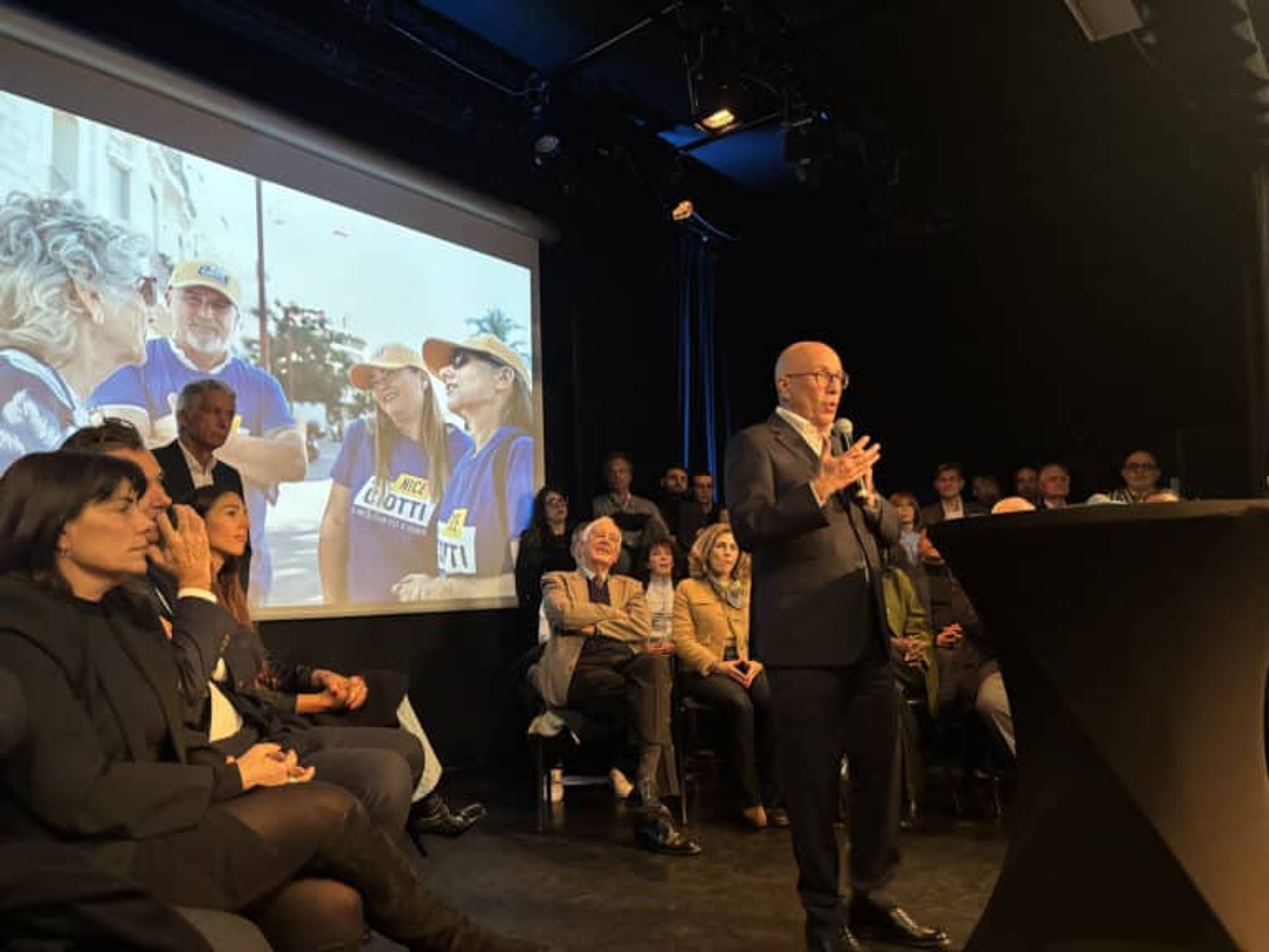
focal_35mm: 26
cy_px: 476
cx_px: 634
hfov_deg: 67.3
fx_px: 953
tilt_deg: +6.3
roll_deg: +1.7
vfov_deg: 53.1
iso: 500
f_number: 1.6
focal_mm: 5.96
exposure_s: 1/34
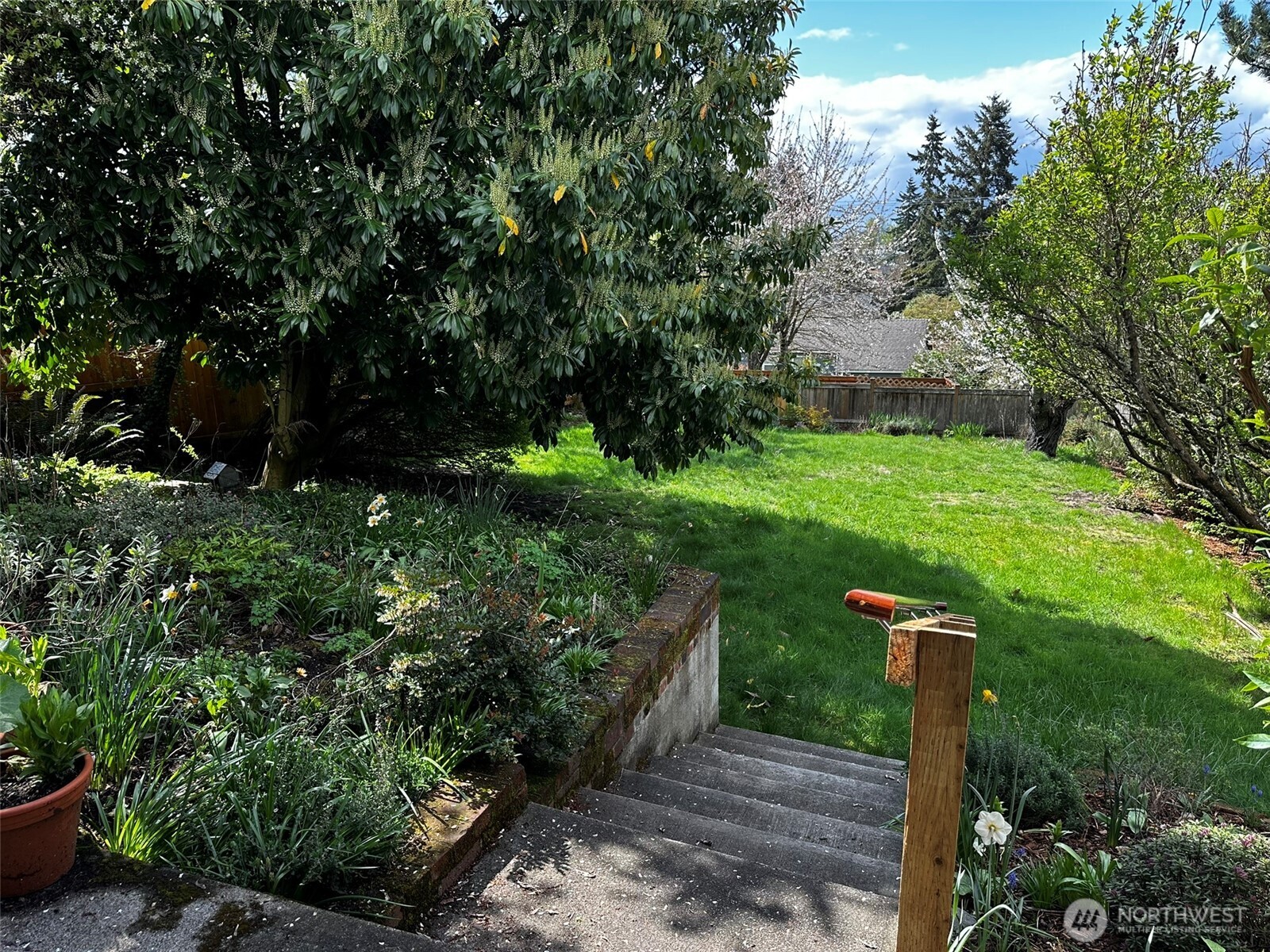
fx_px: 881
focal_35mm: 24
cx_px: 635
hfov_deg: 71.6
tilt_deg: -13.8
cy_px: 476
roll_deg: +1.2
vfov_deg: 56.8
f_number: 1.78
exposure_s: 1/773
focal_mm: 6.86
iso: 80
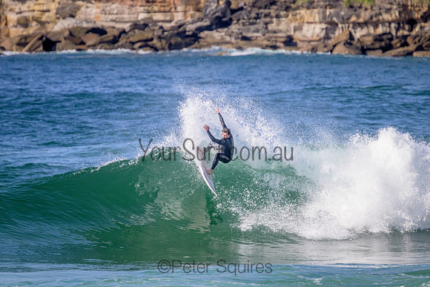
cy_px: 144
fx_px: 9557
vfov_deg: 1.7
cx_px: 215
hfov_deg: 2.6
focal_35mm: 800
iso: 1800
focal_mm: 800
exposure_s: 1/2000
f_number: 11
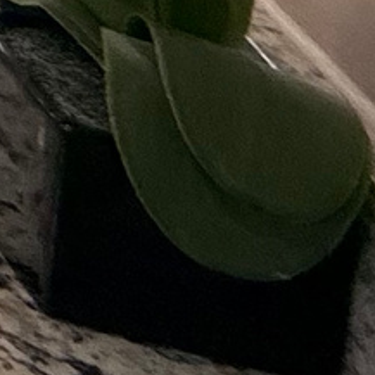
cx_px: -1351
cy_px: -719
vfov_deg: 10.7
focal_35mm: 117
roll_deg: +0.8
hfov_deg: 7.0
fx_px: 1434
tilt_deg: -5.0
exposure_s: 1/60
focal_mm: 2.22
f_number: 2.2
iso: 200
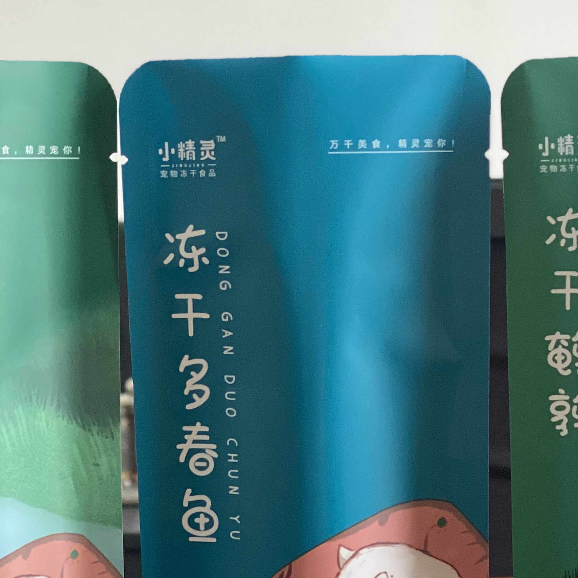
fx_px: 2324
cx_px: 322
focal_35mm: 123
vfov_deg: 14.2
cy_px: 340
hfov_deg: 14.2
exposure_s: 1/122
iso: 160
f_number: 2
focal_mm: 6
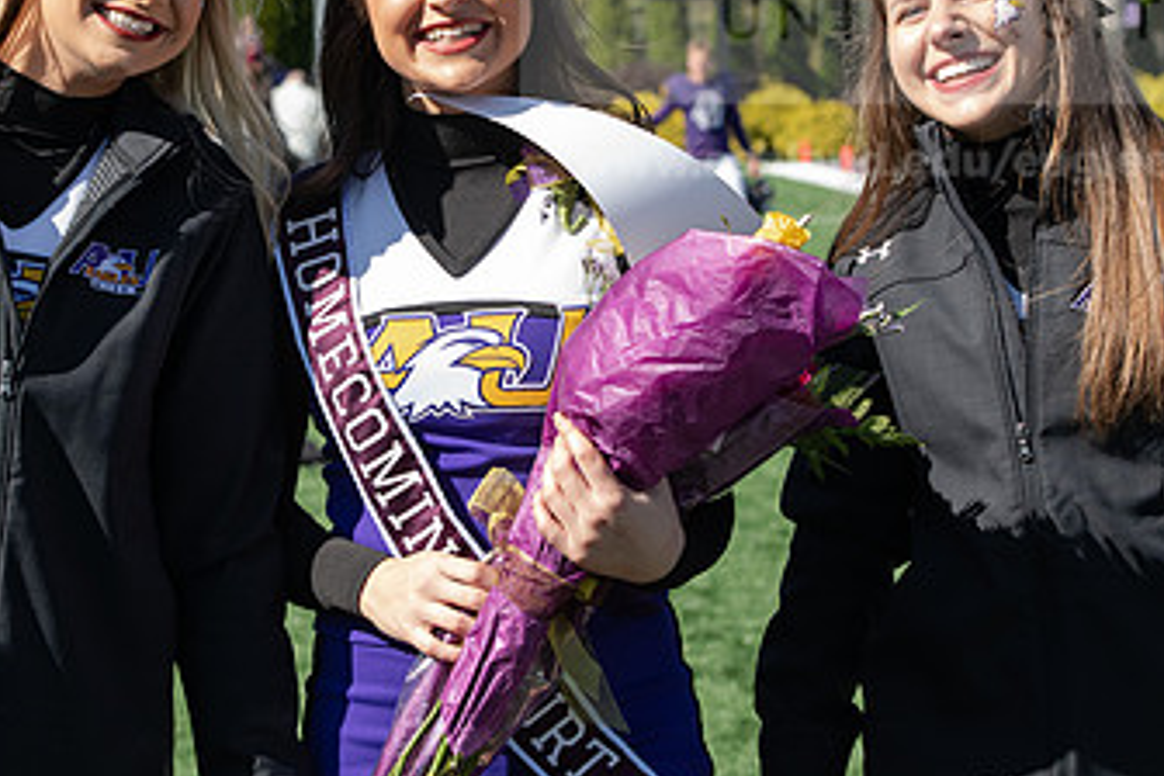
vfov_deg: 11.3
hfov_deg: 16.9
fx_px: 3912
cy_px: 234
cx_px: 416
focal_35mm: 121
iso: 640
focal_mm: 70
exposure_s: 1/1000
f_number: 6.3
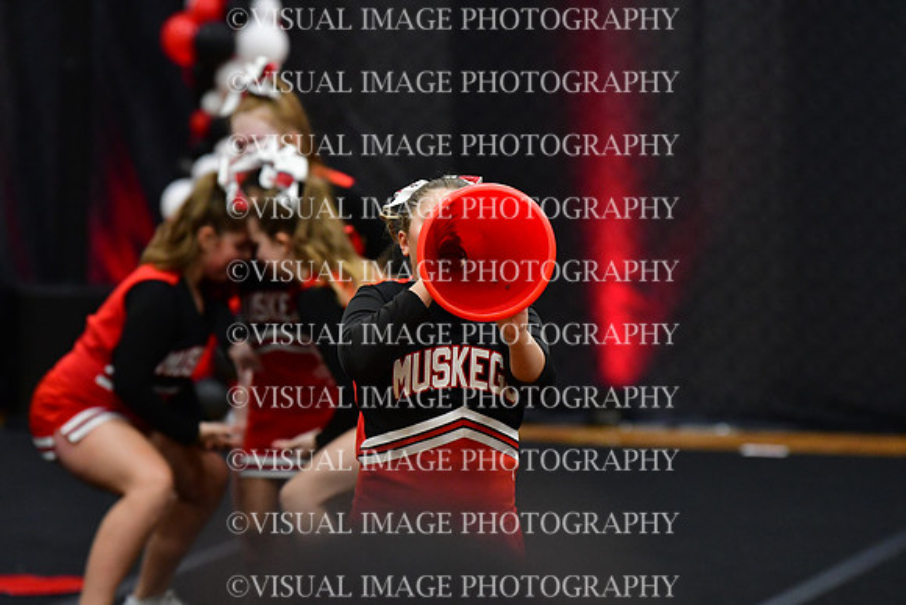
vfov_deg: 4.6
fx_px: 7551
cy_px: 302
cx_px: 453
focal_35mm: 300
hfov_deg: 6.9
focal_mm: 200
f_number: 3.5
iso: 4000
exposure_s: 1/500
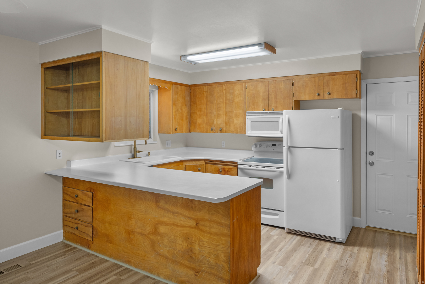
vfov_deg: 56.2
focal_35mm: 22
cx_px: 212
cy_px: 142
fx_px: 266
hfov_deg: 77.3
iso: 500
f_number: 8
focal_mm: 22.5
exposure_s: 1/4
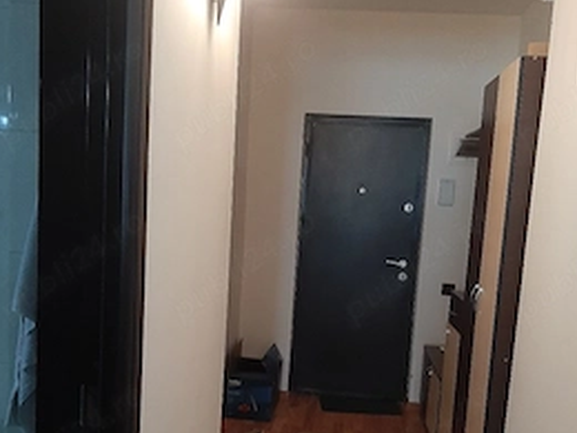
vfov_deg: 35.6
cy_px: 293
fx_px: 667
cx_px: 288
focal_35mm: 40
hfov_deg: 46.8
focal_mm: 3.93
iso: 160
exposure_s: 1/25
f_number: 1.7
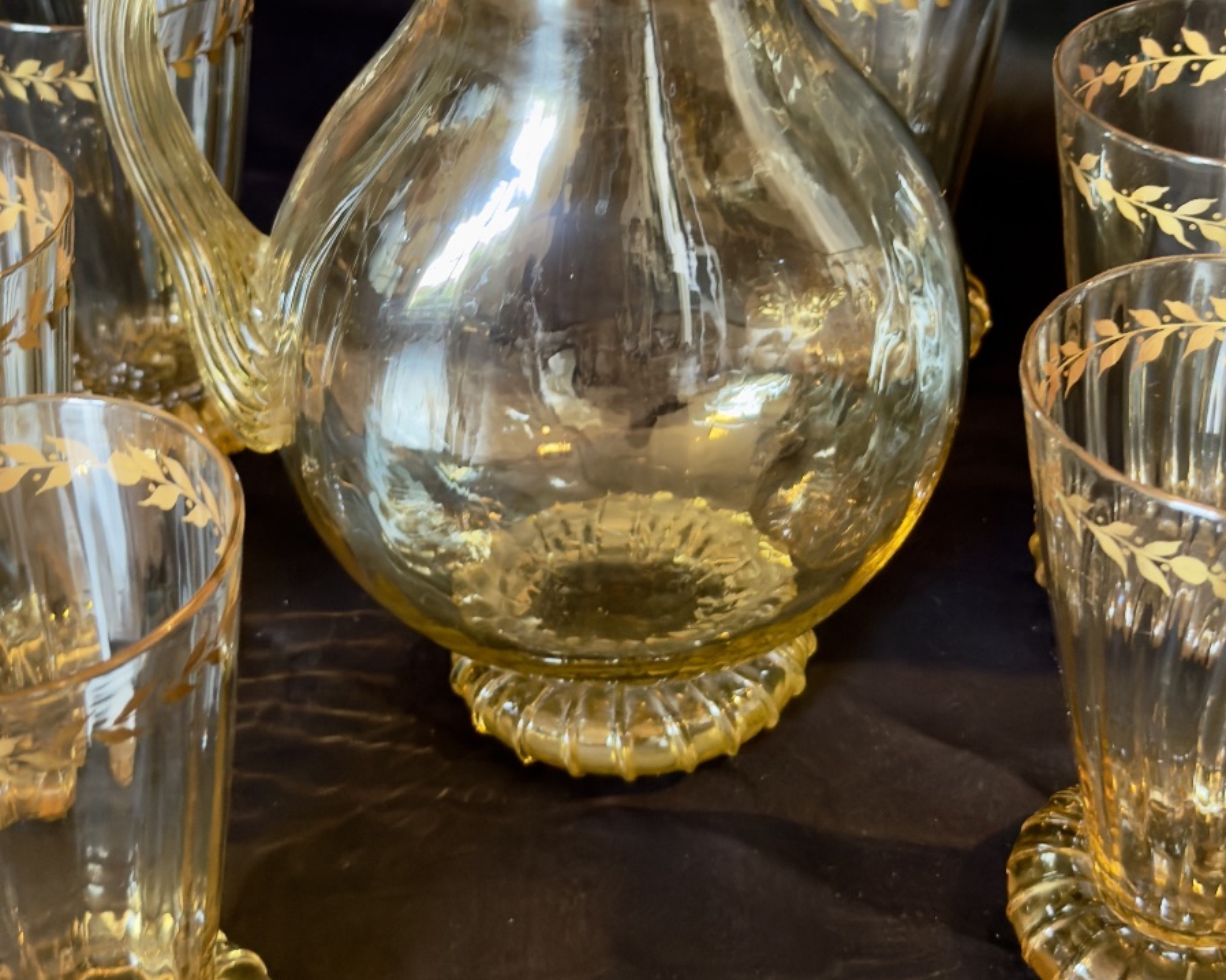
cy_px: 284
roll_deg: +1.8
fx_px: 2177
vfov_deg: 25.2
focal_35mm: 60
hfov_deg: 31.5
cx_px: 613
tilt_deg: -33.1
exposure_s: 1/25
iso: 640
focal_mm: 6.76
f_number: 1.78
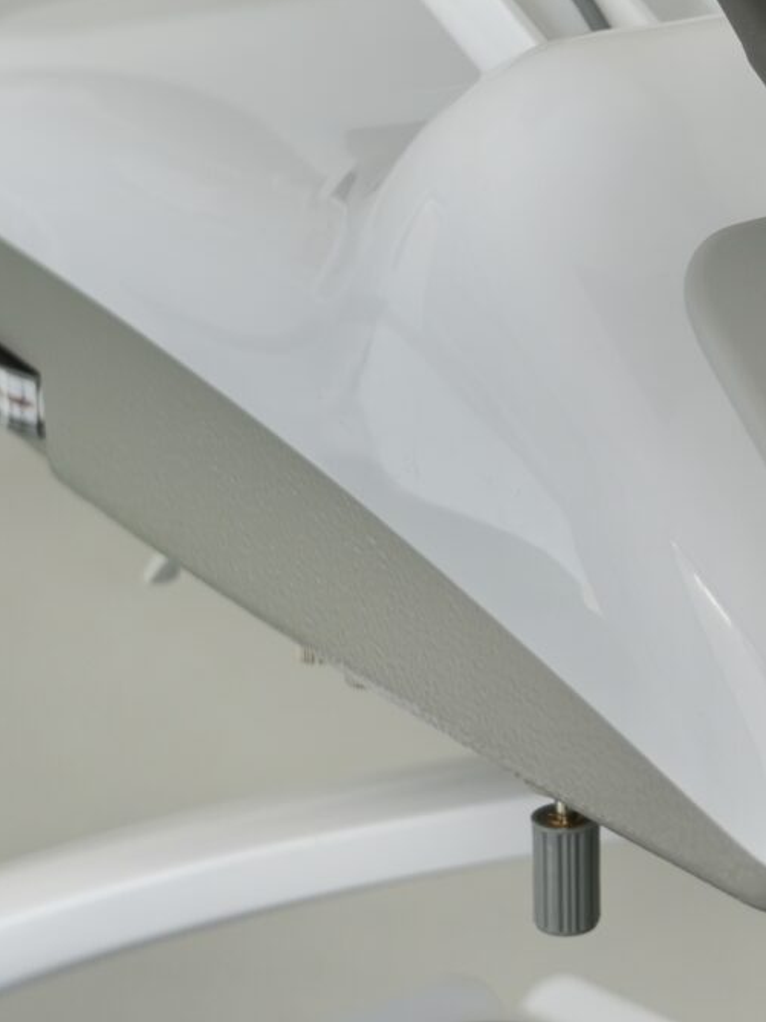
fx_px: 4131
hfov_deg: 10.2
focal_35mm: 140
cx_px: 1171
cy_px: 126
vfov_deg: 14.0
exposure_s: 1/50
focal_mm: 38
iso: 100
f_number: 4.5
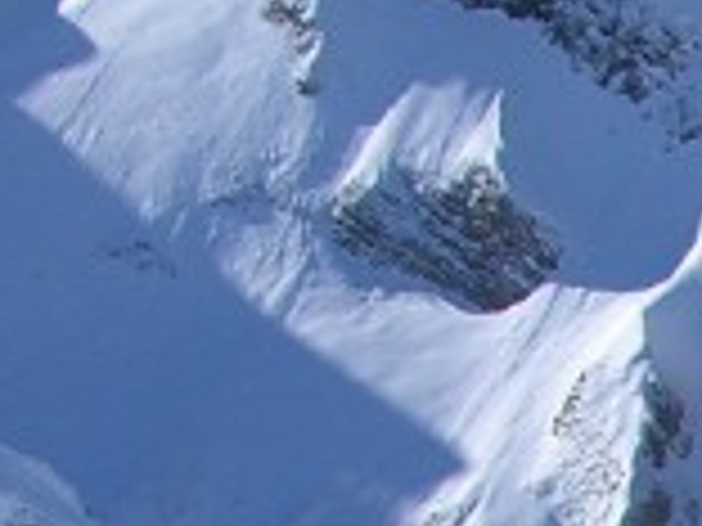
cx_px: 1638
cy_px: 1322
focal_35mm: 230
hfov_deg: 8.0
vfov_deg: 6.1
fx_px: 4664
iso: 50
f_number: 7.1
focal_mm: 8.9
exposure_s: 1/339
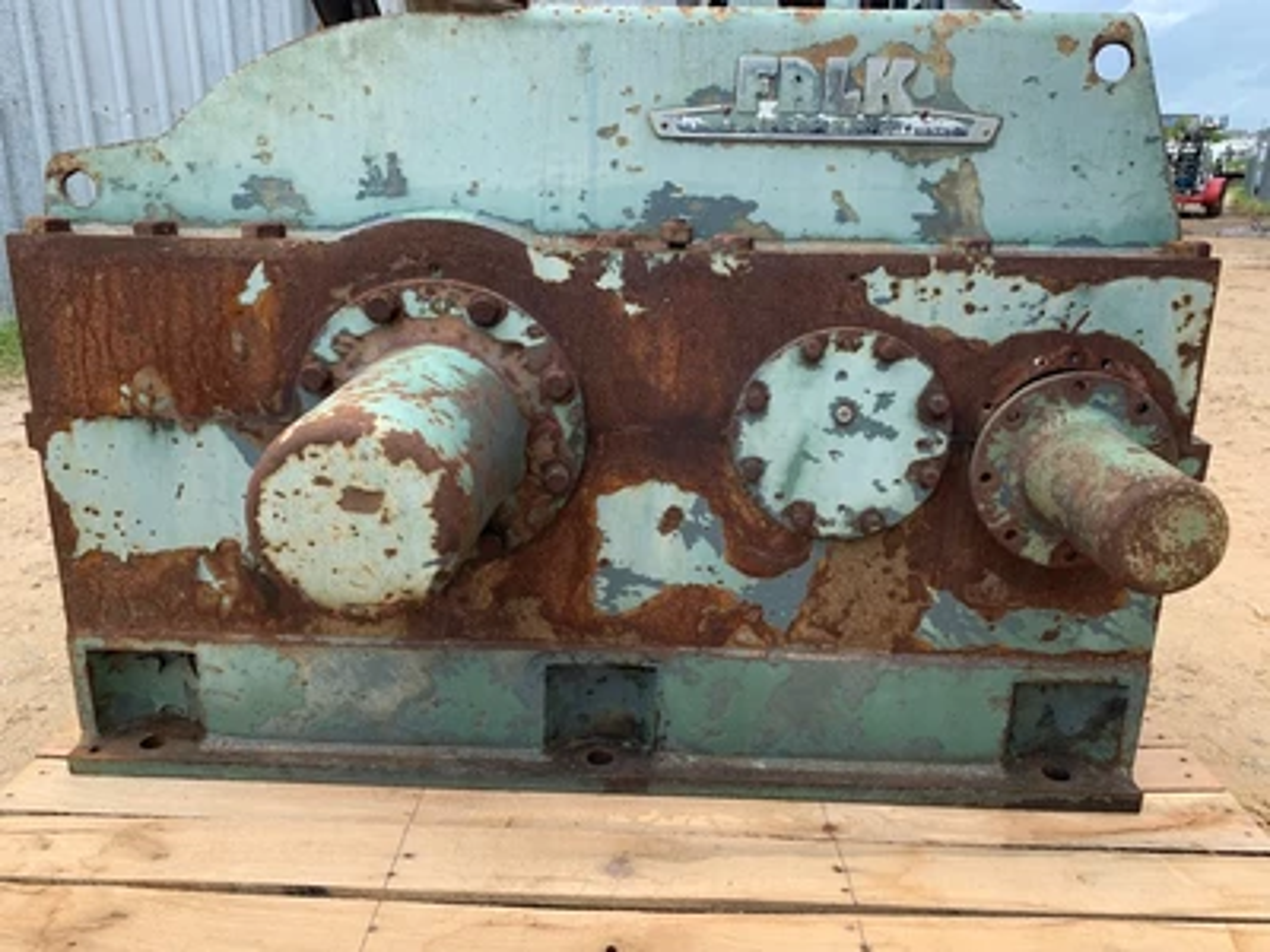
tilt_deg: -17.4
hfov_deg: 67.3
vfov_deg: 53.1
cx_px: 635
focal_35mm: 26
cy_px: 476
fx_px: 954
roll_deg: -1.4
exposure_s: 1/808
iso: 25
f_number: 1.8
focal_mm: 4.25
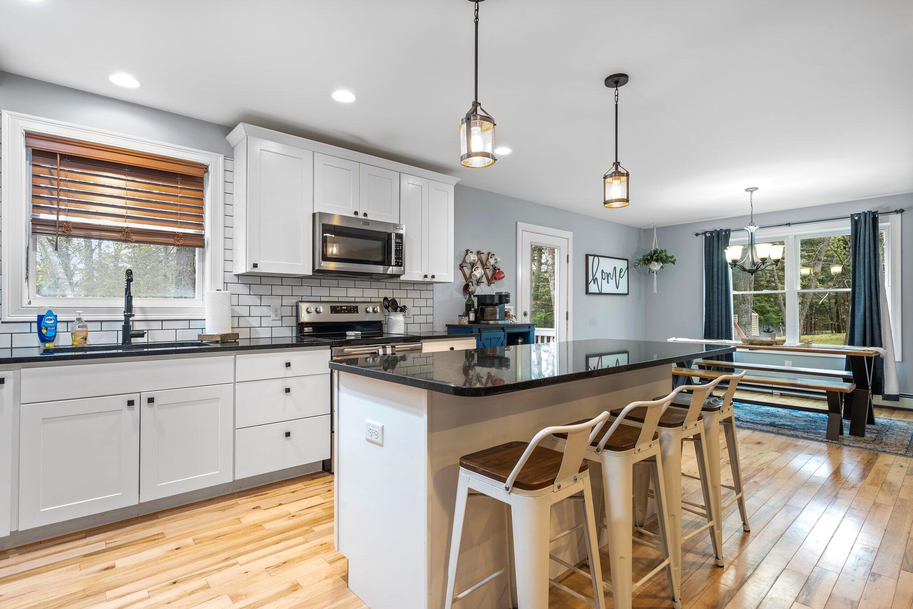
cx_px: 456
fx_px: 431
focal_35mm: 17
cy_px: 304
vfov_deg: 70.4
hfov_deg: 93.3
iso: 64
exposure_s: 3.2
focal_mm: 17
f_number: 9
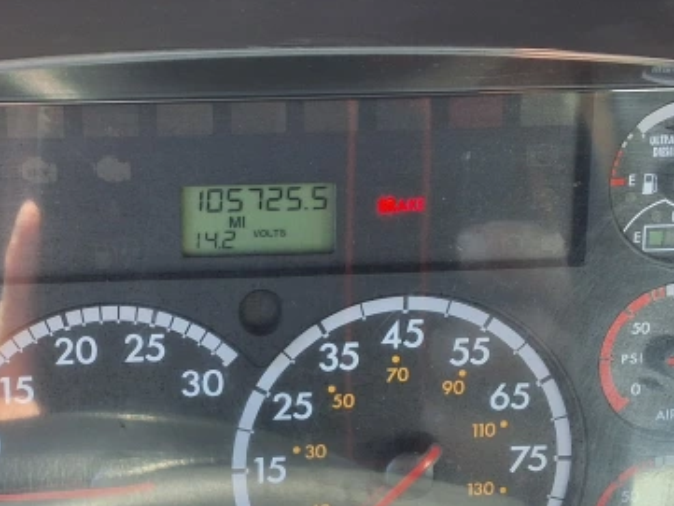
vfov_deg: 23.5
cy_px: 360
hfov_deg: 30.8
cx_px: 187
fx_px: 1208
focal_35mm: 62
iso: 32
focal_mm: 2.91
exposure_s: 1/174
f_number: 1.9
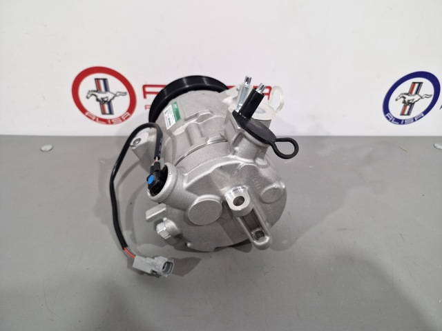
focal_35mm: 23
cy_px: 166
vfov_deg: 58.9
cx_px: 221
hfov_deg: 73.9
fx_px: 294
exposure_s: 1/100
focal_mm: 5.54
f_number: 1.8
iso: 50
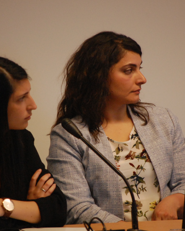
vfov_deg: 4.2
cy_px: 110
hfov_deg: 3.4
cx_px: 86
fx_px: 3163
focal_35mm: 462
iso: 1600
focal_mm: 200
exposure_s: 1/80
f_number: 5.6
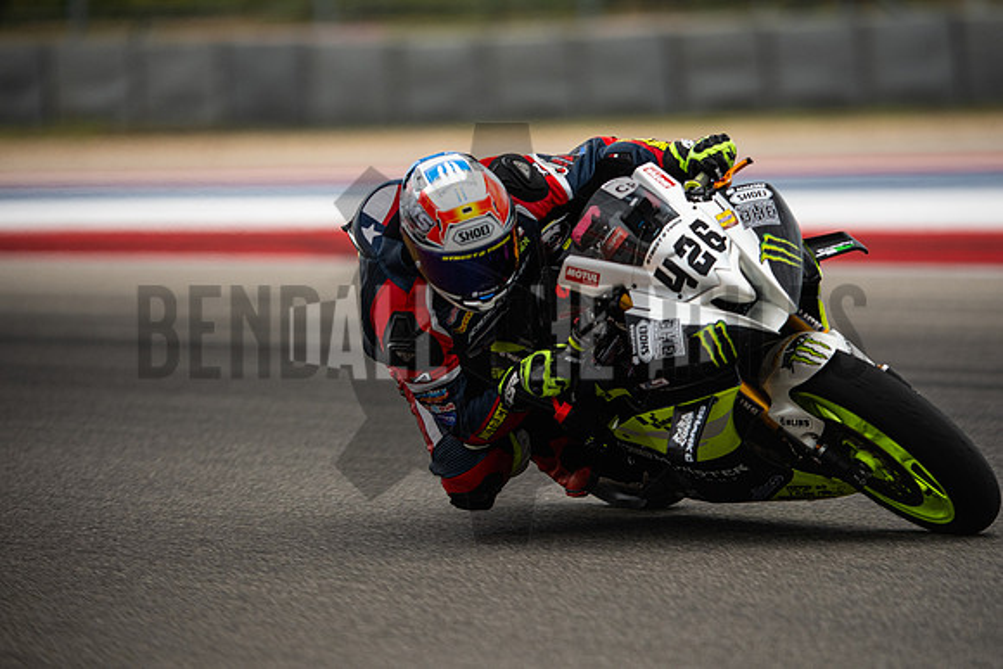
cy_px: 334
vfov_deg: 4.6
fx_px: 8360
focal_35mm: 300
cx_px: 502
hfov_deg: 6.9
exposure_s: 1/5000
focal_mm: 200
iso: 320
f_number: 2
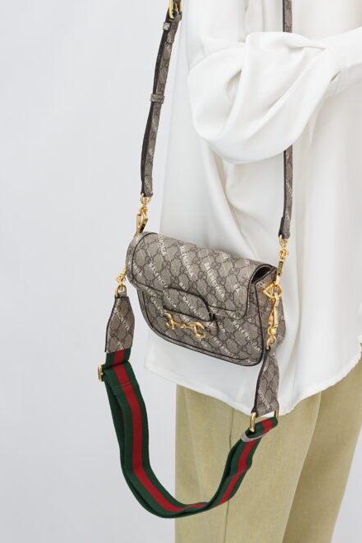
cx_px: 254
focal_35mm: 78
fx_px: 1176
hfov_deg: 17.4
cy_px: 219
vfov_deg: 25.9
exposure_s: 1/10
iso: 640
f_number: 6.3
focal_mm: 50
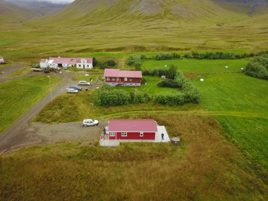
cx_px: 134
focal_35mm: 26
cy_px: 100
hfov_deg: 67.3
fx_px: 201
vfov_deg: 53.1
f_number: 2.2
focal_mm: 4.73
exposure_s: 1/12.5
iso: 530
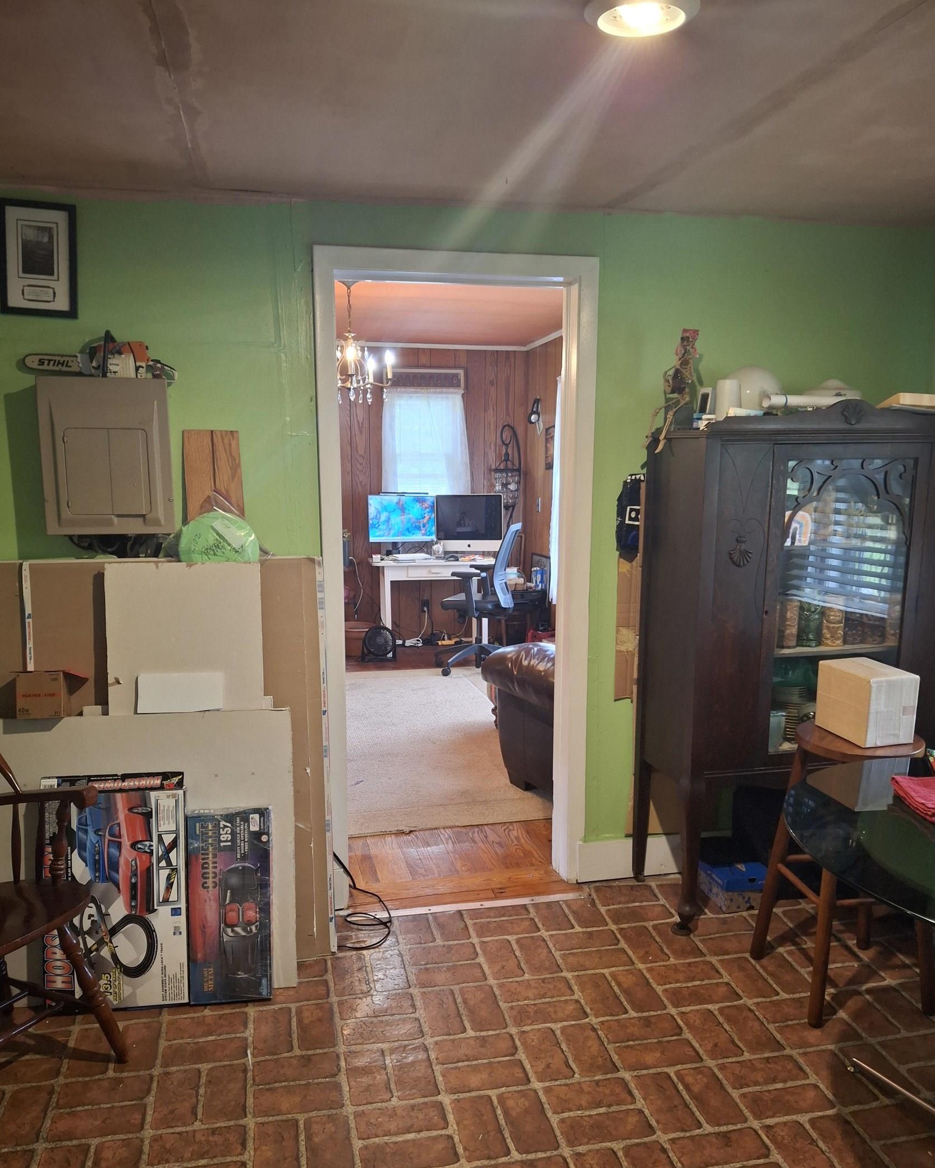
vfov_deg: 63.9
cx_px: 457
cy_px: 641
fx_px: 934
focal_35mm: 27
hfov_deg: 53.2
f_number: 1.8
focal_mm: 4.69
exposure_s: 1/50
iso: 200
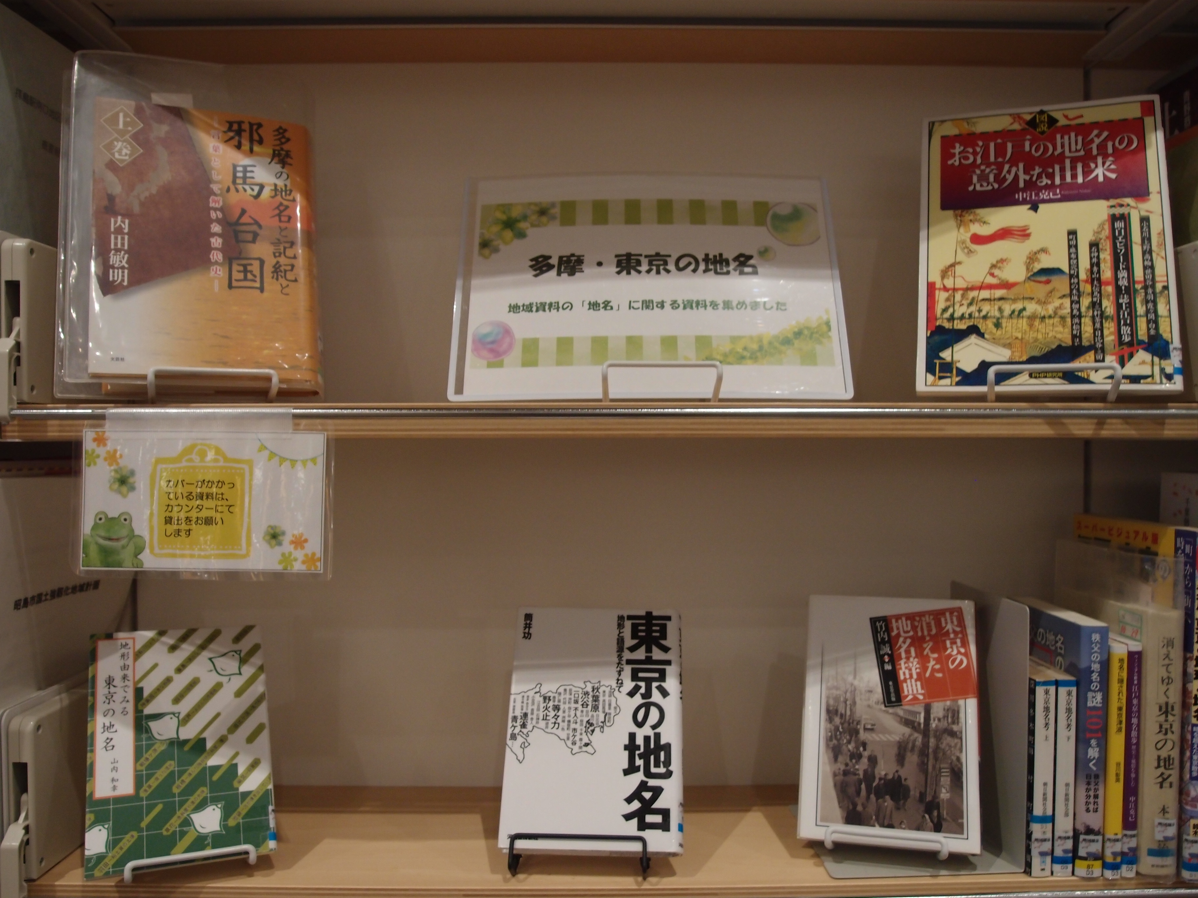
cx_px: 599
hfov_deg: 63.4
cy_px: 449
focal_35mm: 28
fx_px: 969
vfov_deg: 49.7
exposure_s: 1/60
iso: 160
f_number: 1.8
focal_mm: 6
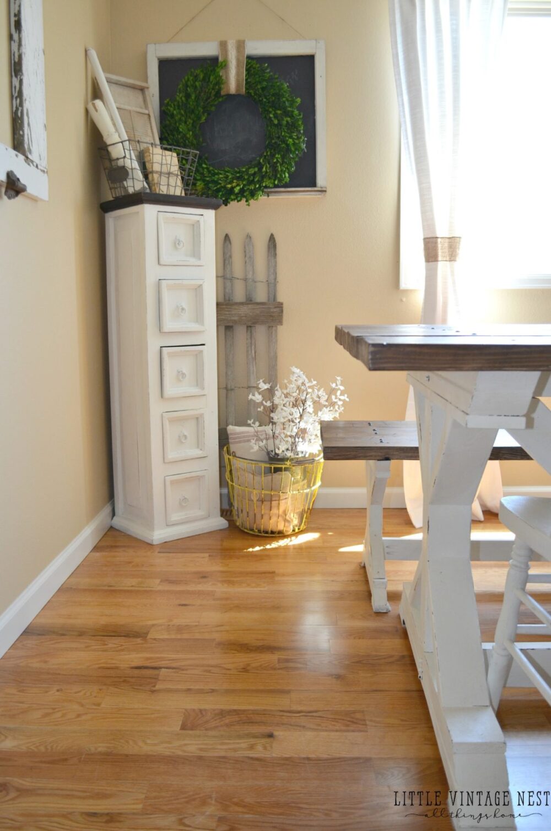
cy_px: 416
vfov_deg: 62.0
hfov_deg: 43.4
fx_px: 692
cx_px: 276
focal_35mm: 30
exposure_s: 1/60
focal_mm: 20
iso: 400
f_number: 4
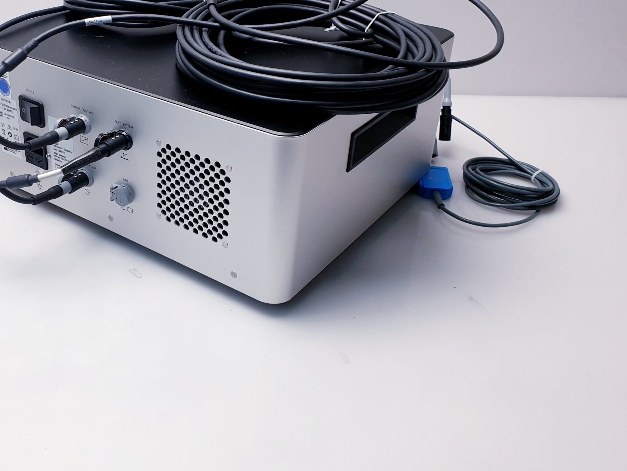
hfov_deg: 46.3
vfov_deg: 36.6
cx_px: 162
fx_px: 706
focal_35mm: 39
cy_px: 181
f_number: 2.4
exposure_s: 1/100
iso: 64
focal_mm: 4.3
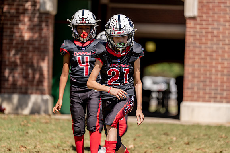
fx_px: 1418
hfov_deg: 9.3
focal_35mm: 222
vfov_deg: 6.2
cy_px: 75
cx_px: 119
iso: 100
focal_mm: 200
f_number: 2.8
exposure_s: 1/1600
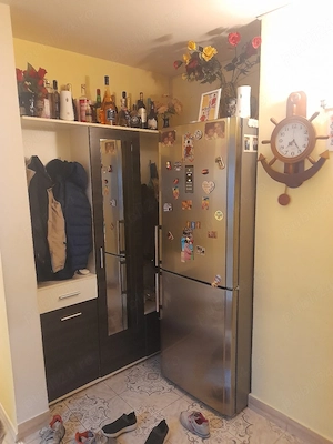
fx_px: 321
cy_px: 222
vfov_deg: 69.4
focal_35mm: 25
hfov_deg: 54.9
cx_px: 166
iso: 400
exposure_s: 1/25
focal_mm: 4.6
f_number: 2
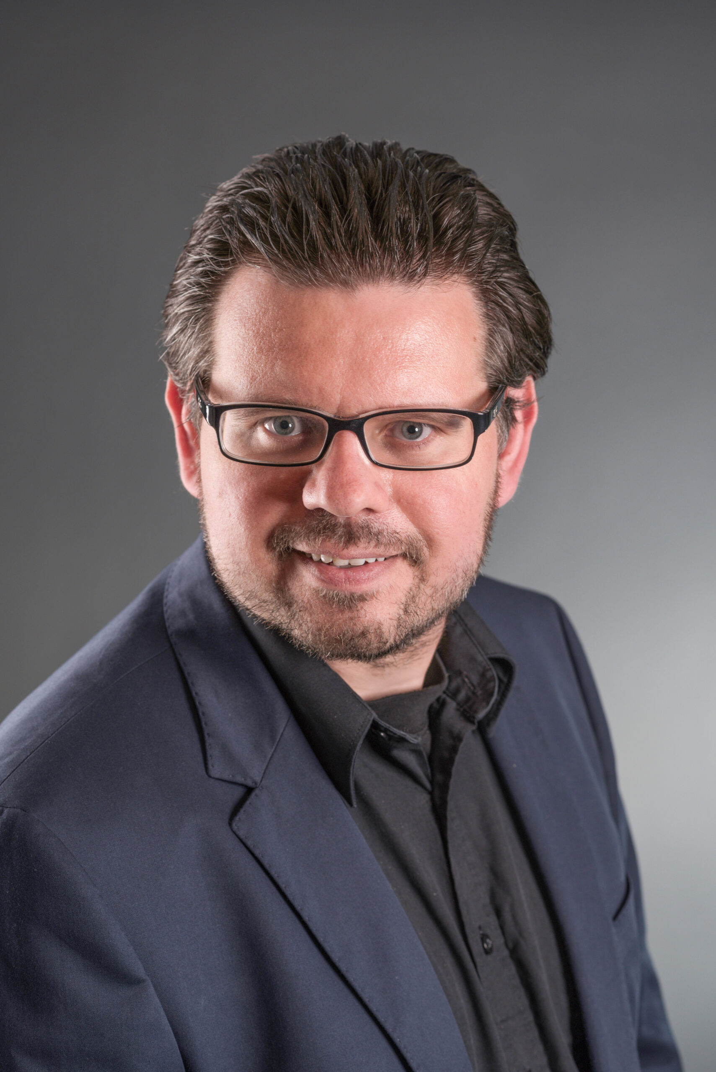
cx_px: 358
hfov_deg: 16.1
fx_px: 2533
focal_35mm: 85
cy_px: 536
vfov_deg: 23.9
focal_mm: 85
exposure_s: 1/100
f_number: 6.3
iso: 200
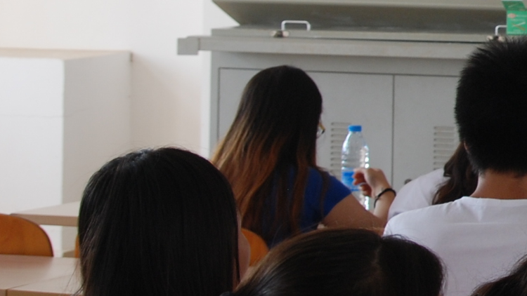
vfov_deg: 8.2
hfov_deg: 13.2
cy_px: -48
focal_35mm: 146
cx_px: 975
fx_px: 2040
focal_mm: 24
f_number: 4
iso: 200
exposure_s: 1/60
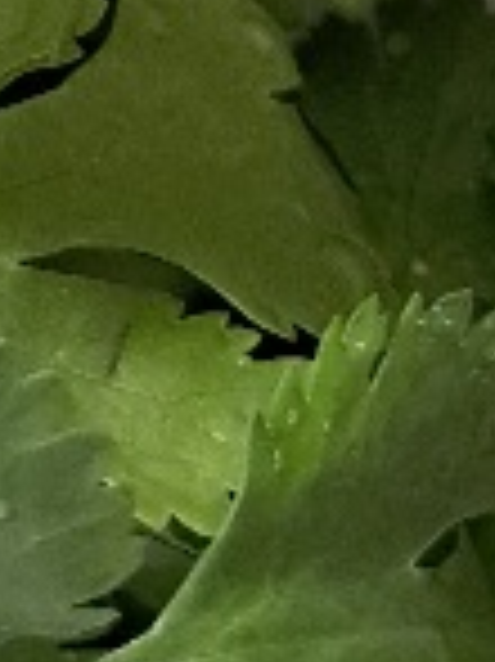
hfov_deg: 9.5
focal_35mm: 151
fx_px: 2883
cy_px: -630
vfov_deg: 11.8
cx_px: -241
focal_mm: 5.23
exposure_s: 1/50
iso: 320
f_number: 1.8
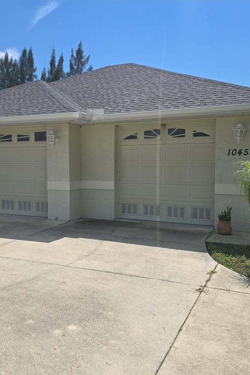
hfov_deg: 40.9
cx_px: 99
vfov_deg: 58.7
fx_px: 333
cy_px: 188
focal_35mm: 32
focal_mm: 6.3
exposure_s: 1/1372
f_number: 1.7
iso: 12
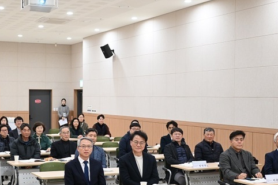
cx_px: 110
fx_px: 471
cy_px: 113
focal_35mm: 61
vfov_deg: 22.2
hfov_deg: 32.8
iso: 1100
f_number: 2.8
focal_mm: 28
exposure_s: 1/125
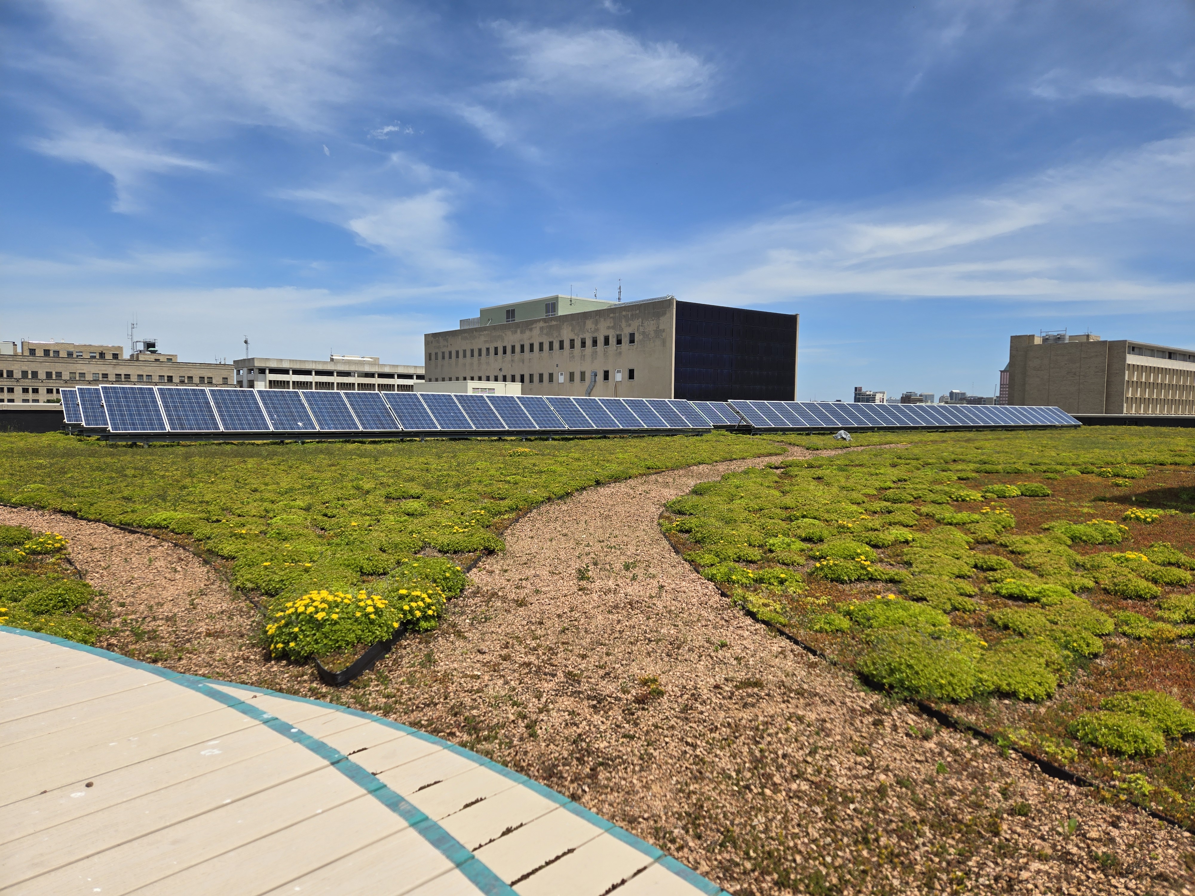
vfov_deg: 58.9
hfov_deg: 73.9
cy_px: 448
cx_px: 598
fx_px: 794
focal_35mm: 23
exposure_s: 1/2715
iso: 25
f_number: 1.8
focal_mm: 5.4
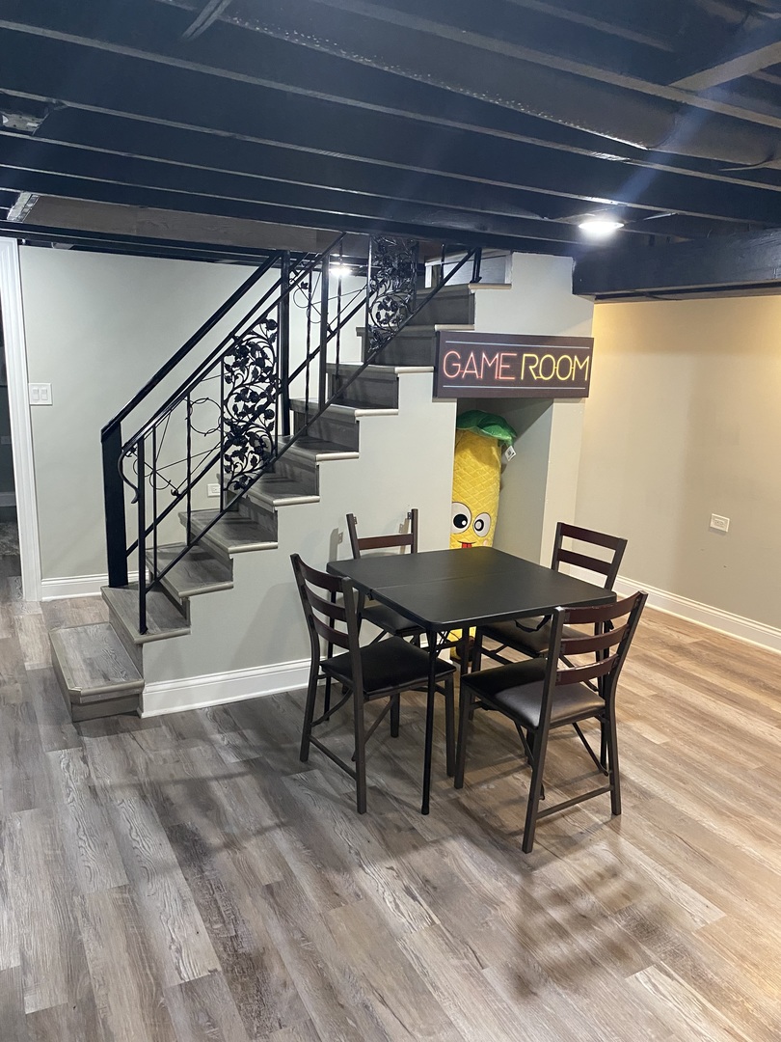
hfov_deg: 53.1
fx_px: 782
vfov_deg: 67.3
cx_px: 390
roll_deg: +0.3
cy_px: 521
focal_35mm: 26
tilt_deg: -11.4
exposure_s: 1/60
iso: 400
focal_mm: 4.25
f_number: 1.8
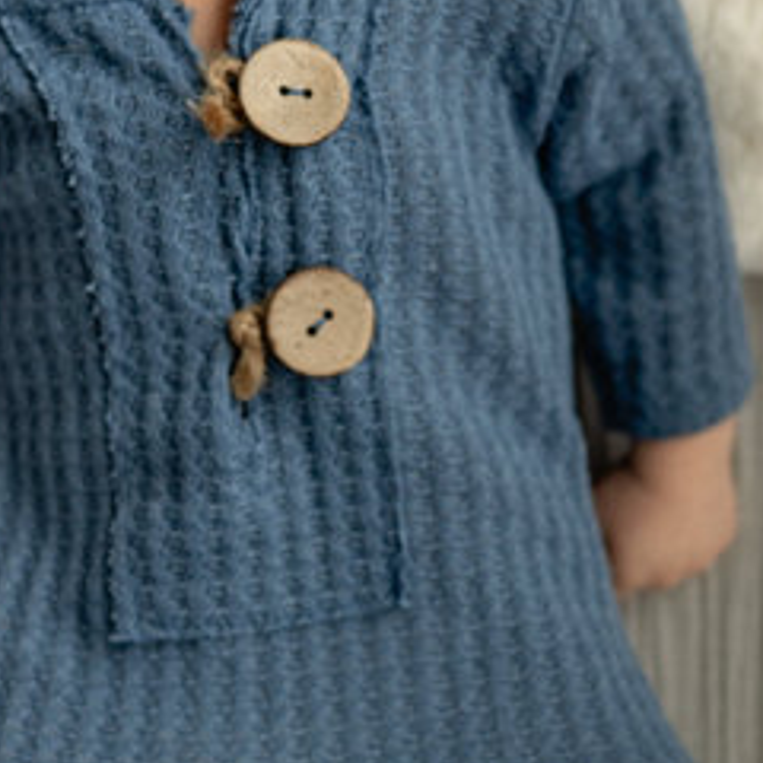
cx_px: 288
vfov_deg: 16.2
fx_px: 2668
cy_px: 173
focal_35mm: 107
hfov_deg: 16.3
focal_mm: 35
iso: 200
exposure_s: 1/250
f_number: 2.5
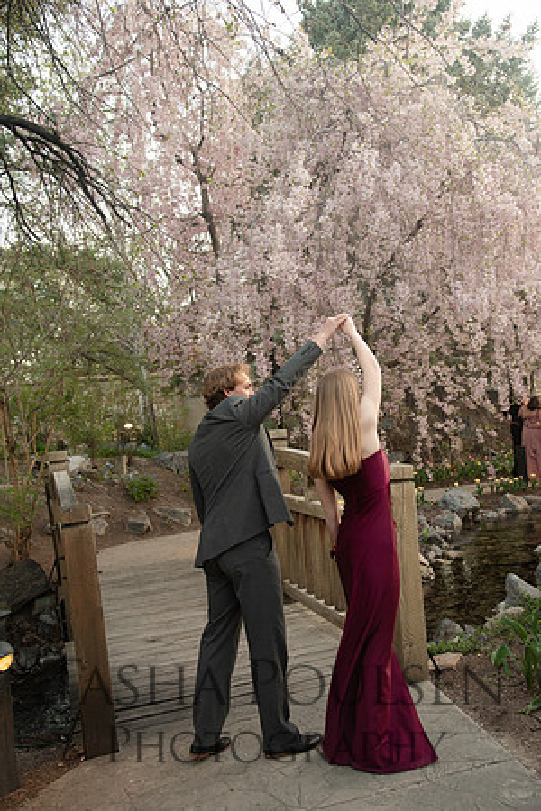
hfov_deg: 38.9
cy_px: 406
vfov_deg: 55.8
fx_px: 766
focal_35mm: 34
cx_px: 270
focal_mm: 34
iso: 800
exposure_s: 1/125
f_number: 5.6
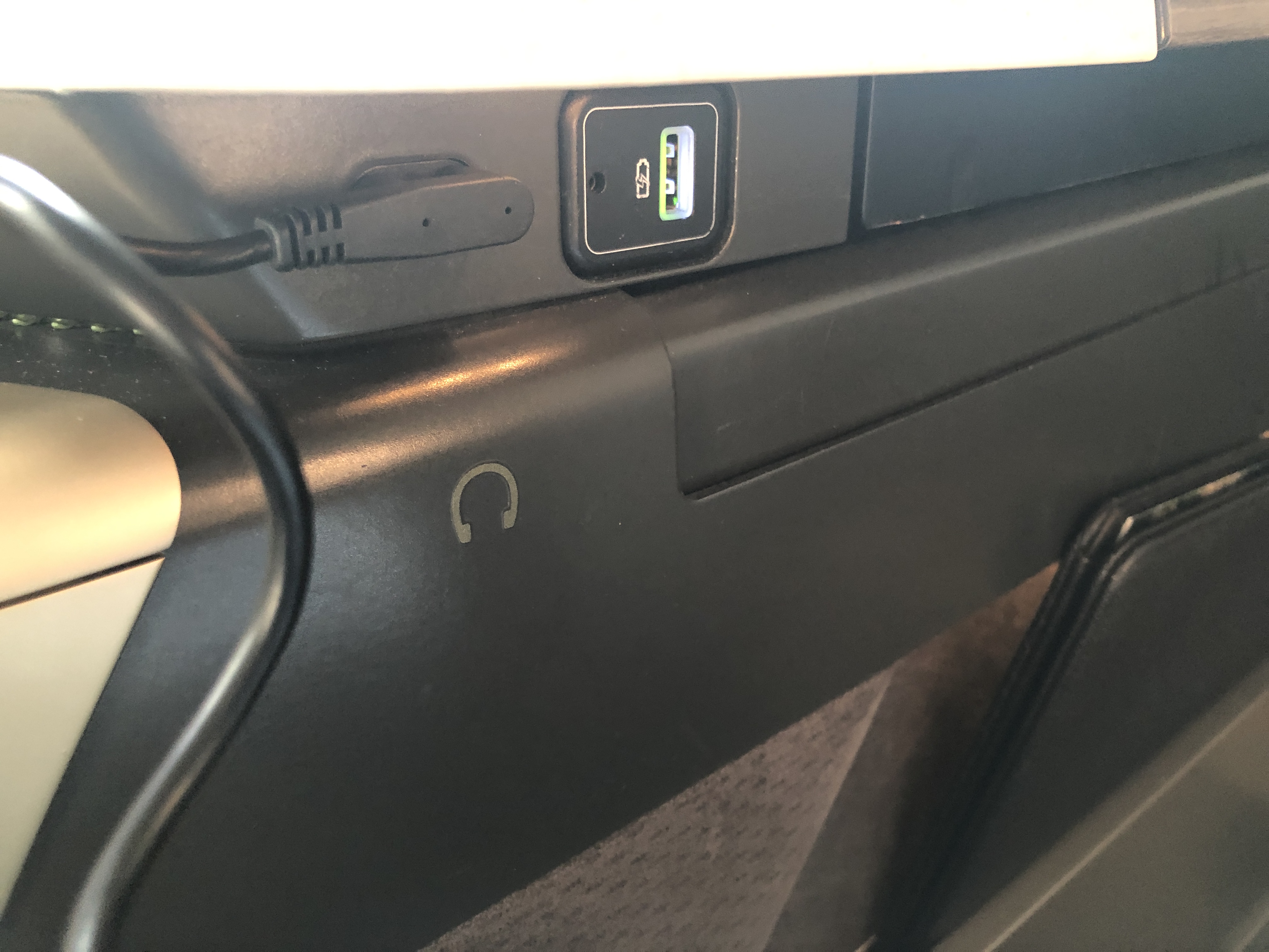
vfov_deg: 49.7
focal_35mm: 28
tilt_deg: -23.5
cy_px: 476
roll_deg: +2.4
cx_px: 634
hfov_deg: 63.4
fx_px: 1026
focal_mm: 3.99
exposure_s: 1/11
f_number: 1.8
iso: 100
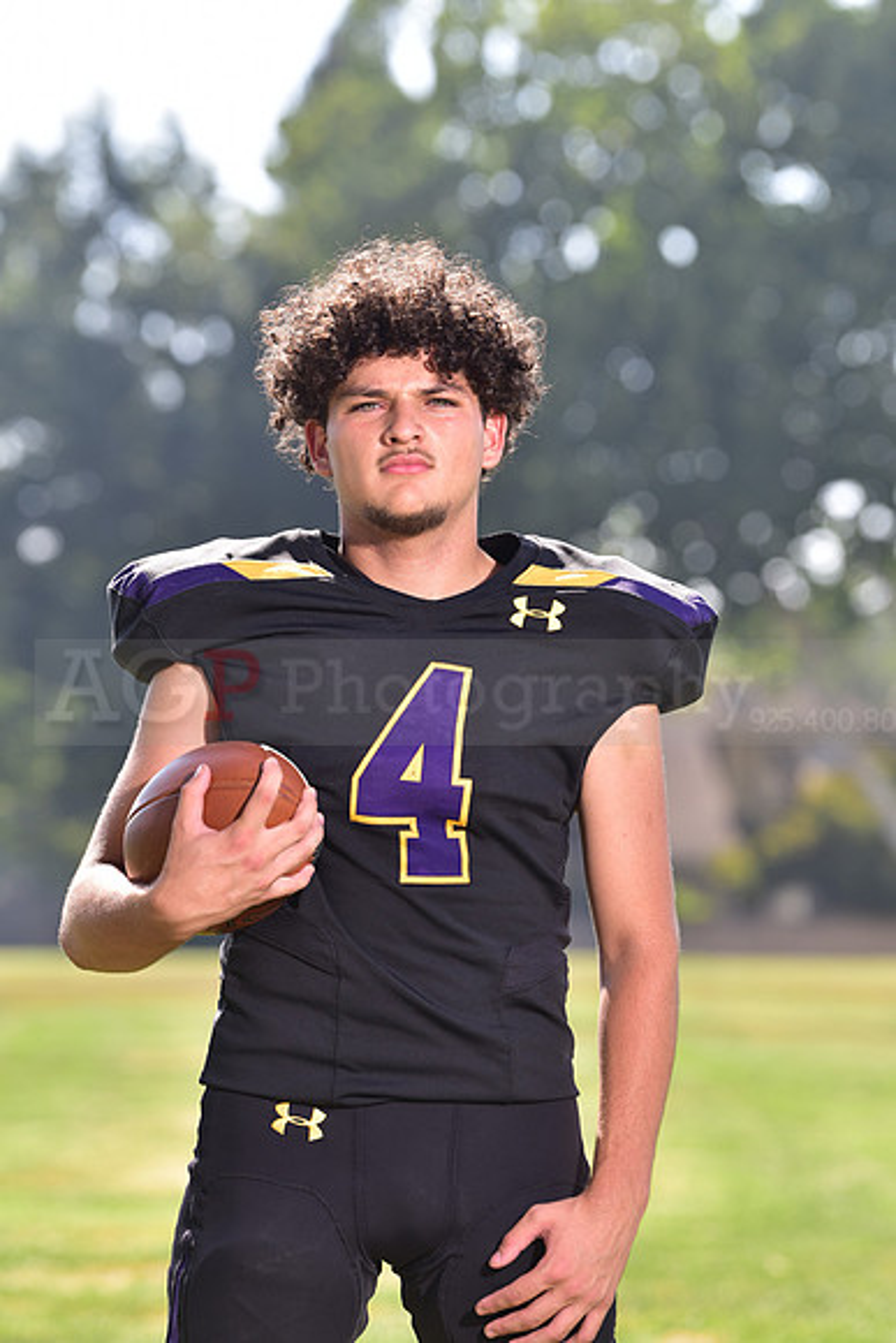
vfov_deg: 12.1
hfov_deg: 8.1
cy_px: 672
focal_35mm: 170
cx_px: 448
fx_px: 6342
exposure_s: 1/250
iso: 100
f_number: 5
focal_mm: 170
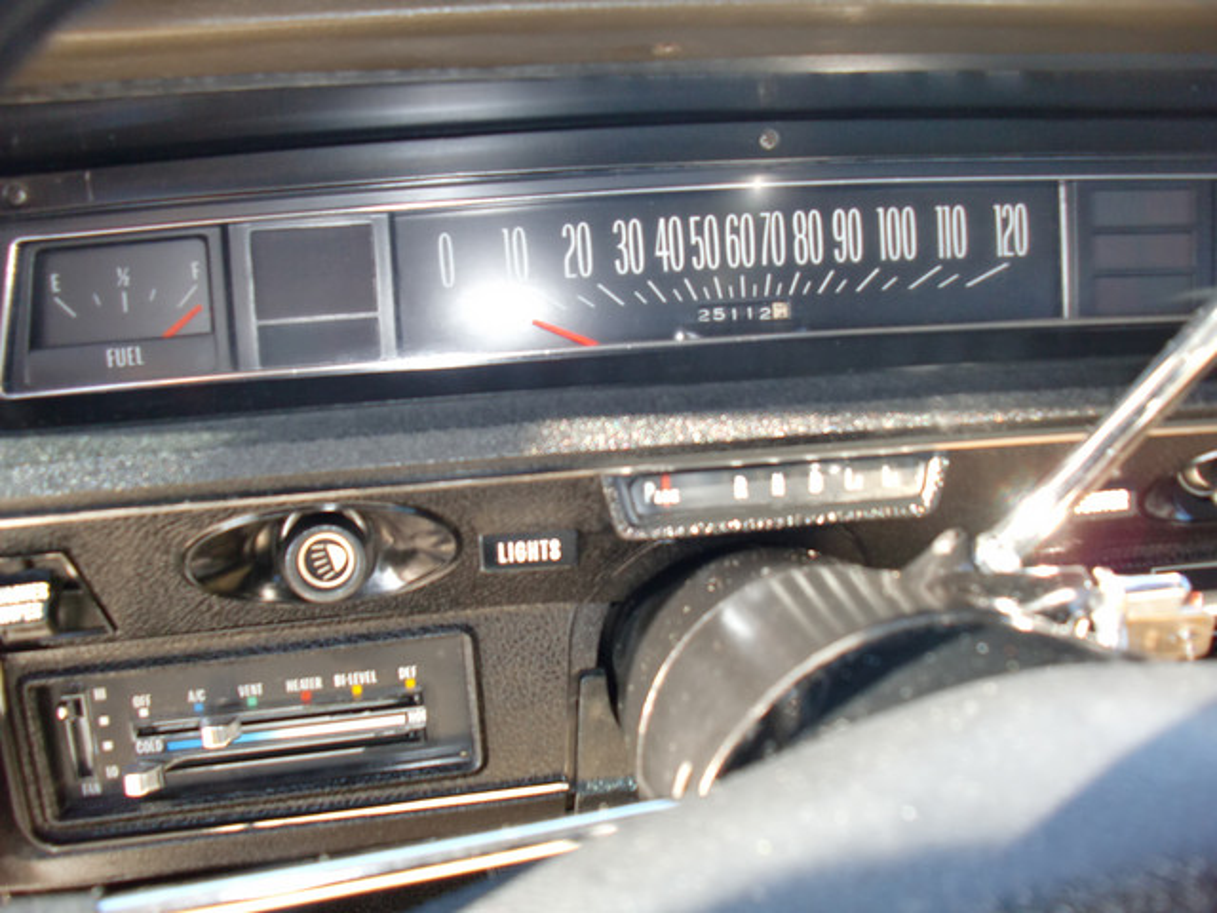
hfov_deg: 51.4
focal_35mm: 36
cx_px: 608
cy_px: 456
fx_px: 1266
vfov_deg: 39.7
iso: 160
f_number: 2.8
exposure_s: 1/60
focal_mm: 6.3
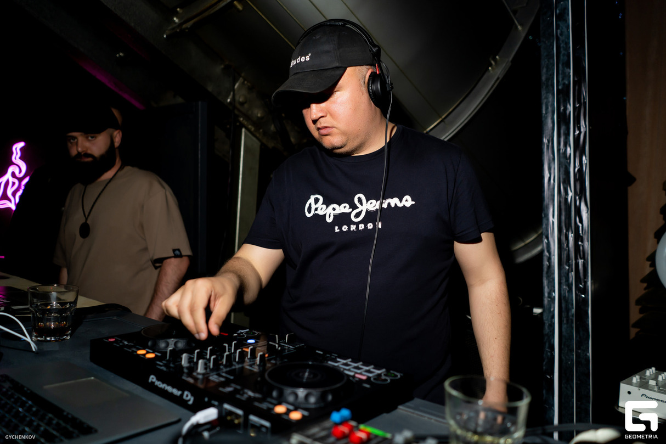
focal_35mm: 28
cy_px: 222
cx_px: 333
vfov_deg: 46.4
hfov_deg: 65.5
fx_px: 518
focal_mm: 28
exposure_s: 1/160
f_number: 2.5
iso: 500
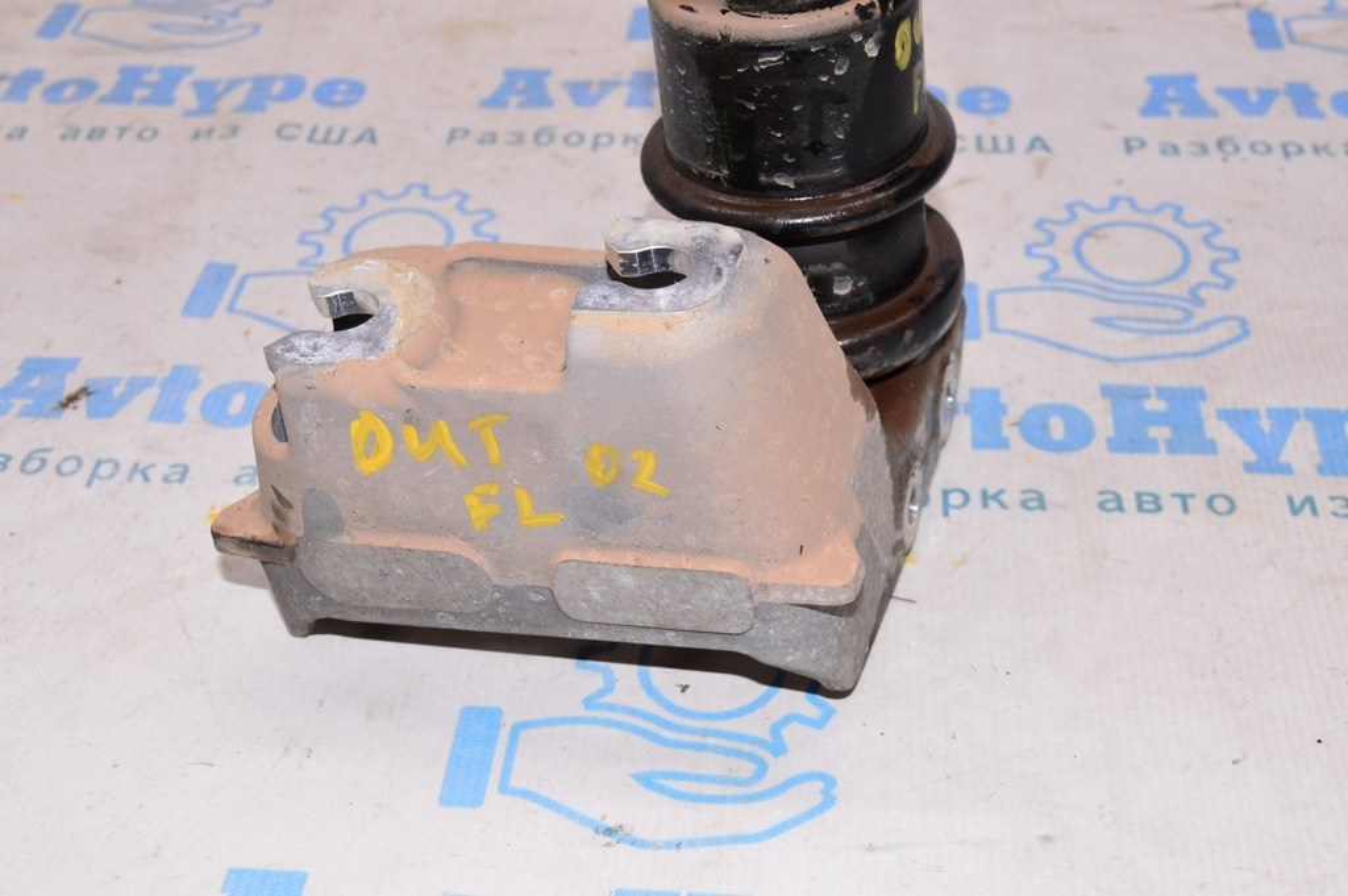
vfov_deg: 28.0
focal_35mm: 48
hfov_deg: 41.1
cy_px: 448
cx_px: 674
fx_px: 1796
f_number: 8
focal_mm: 32
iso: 1600
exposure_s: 1/160
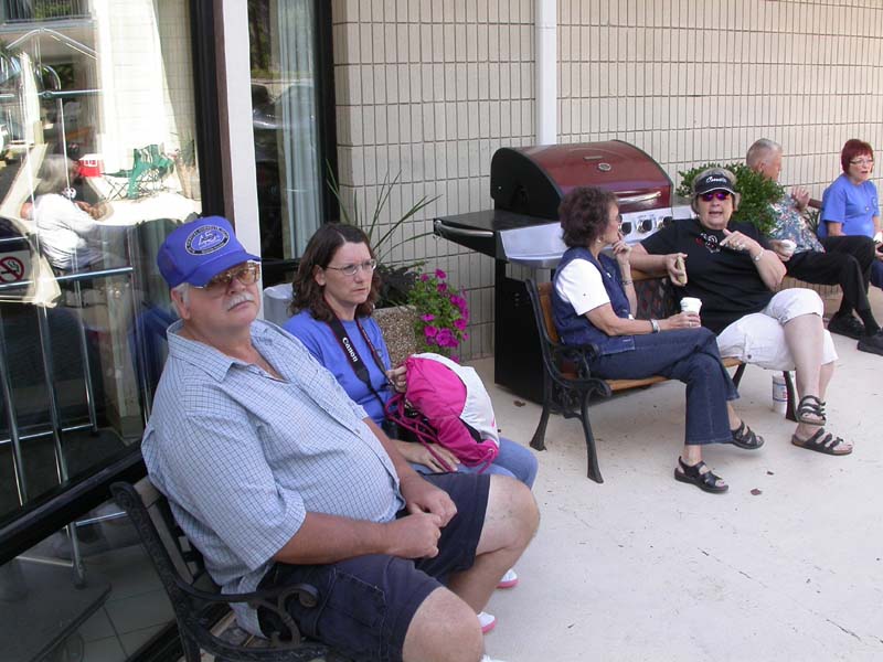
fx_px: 969
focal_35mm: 38
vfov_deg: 37.7
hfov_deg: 49.0
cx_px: 442
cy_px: 331
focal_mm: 7.85
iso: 100
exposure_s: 1/107
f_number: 4.7
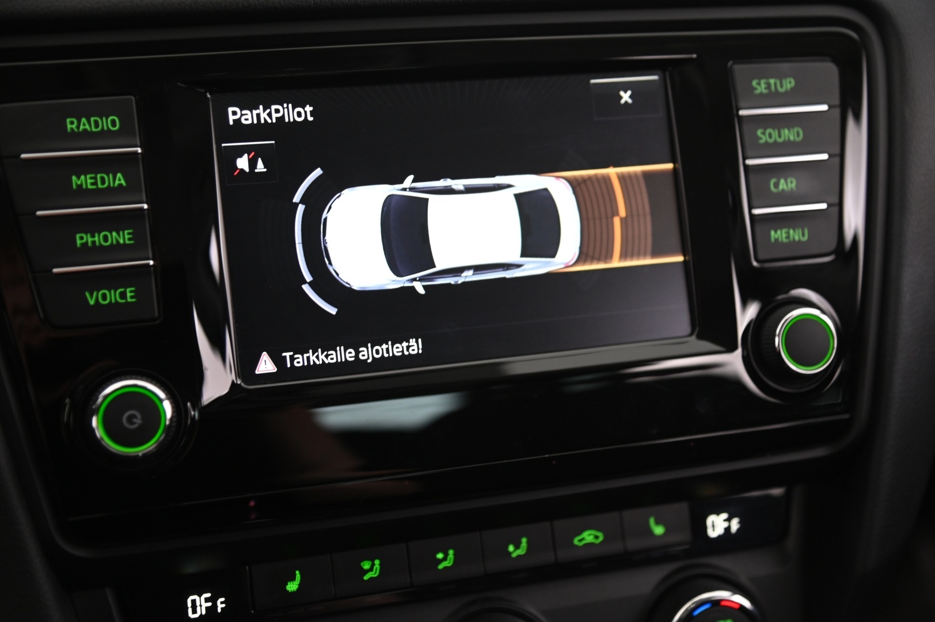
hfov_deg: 38.2
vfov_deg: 25.9
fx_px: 1349
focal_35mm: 52
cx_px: 468
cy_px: 311
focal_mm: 52
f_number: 4
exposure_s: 1/15
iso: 2000
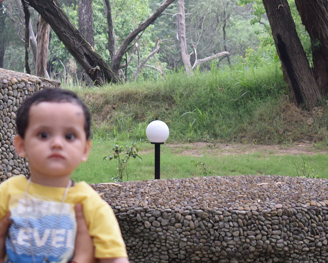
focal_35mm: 153
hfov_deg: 12.5
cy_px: 76
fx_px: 1486
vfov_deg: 10.1
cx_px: 45
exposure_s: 1/80
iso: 1000
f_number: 5.3
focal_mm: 46
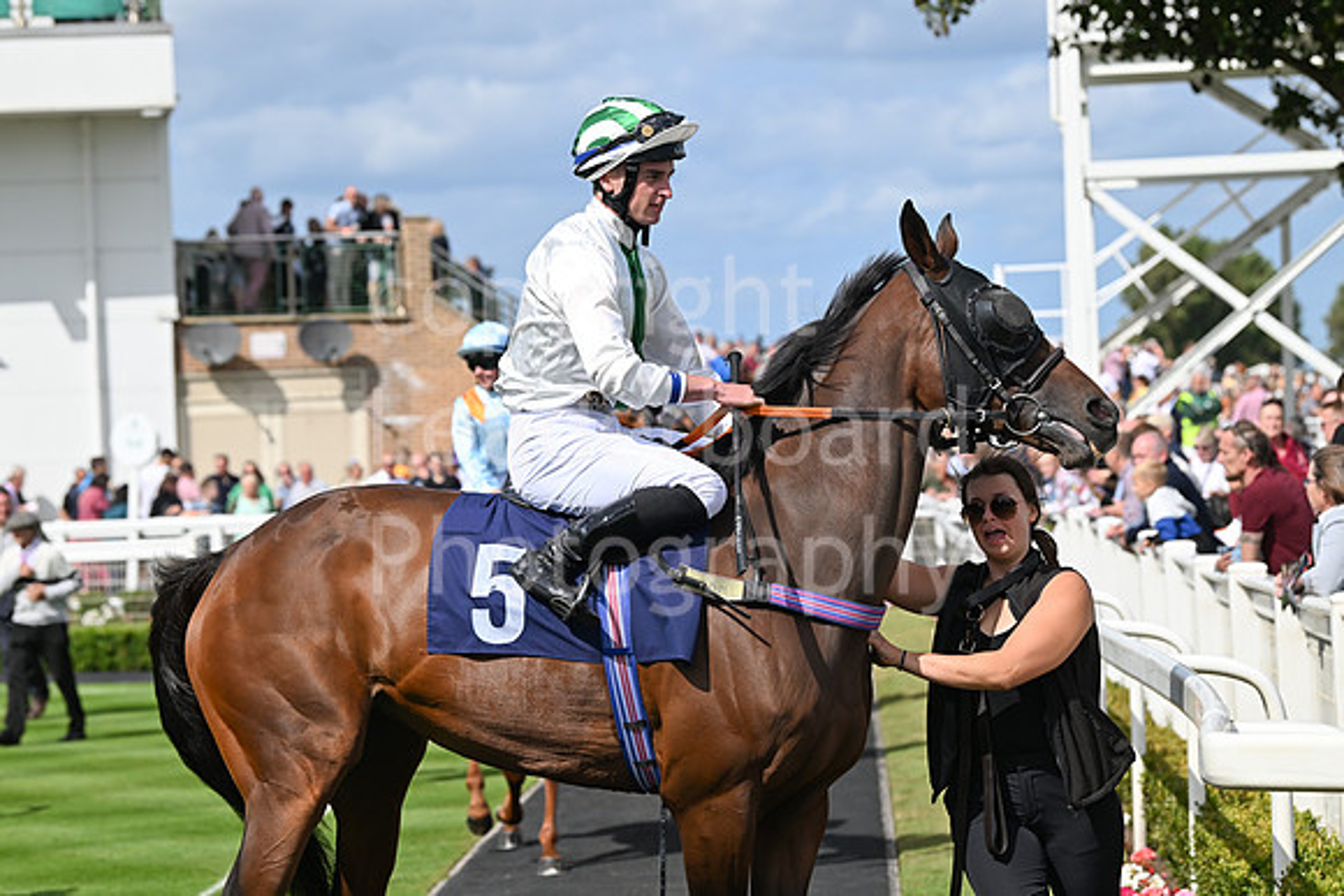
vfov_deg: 11.4
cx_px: 672
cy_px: 448
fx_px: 4481
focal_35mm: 120
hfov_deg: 17.1
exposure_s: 1/4000
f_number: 5.6
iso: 500
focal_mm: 120
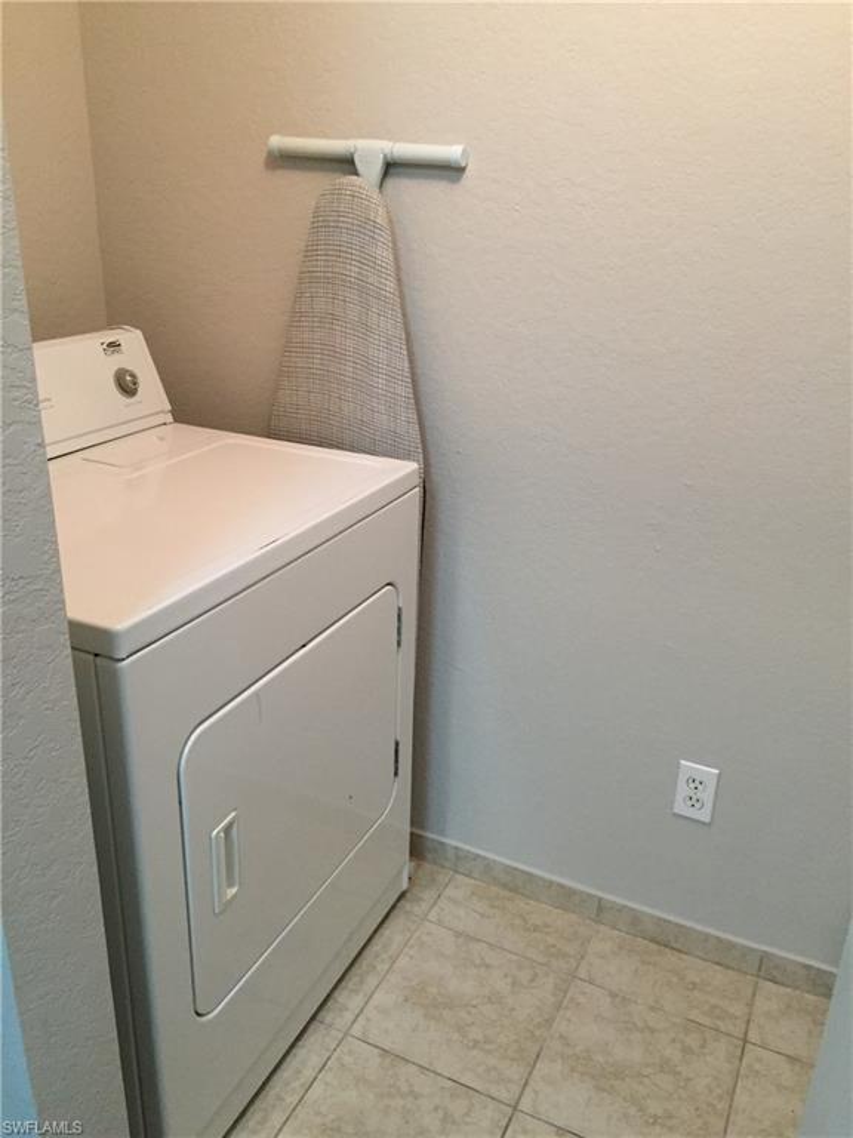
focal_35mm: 29
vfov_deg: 61.7
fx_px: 953
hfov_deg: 48.2
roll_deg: -0.5
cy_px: 569
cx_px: 426
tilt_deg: -22.1
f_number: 2.2
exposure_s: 1/30
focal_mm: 4.15
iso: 200
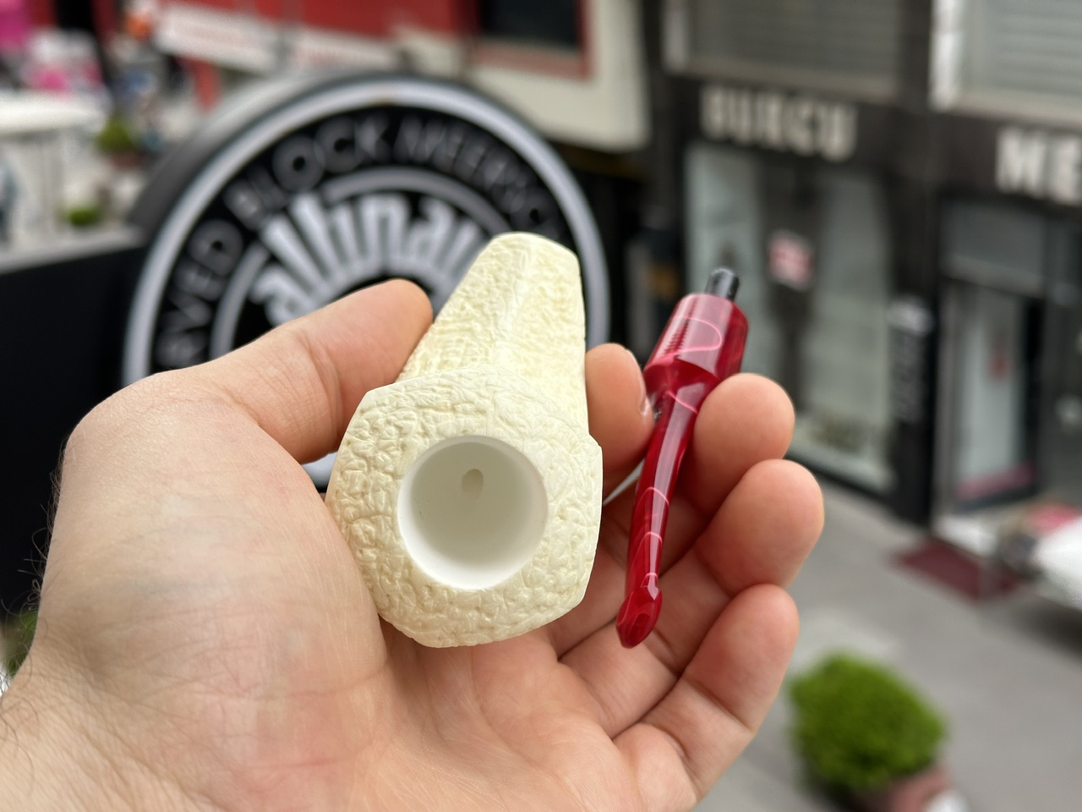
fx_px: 1500
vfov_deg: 30.3
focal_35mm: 48
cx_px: 541
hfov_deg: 39.7
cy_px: 406
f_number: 1.78
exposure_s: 1/571
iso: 64
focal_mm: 6.86
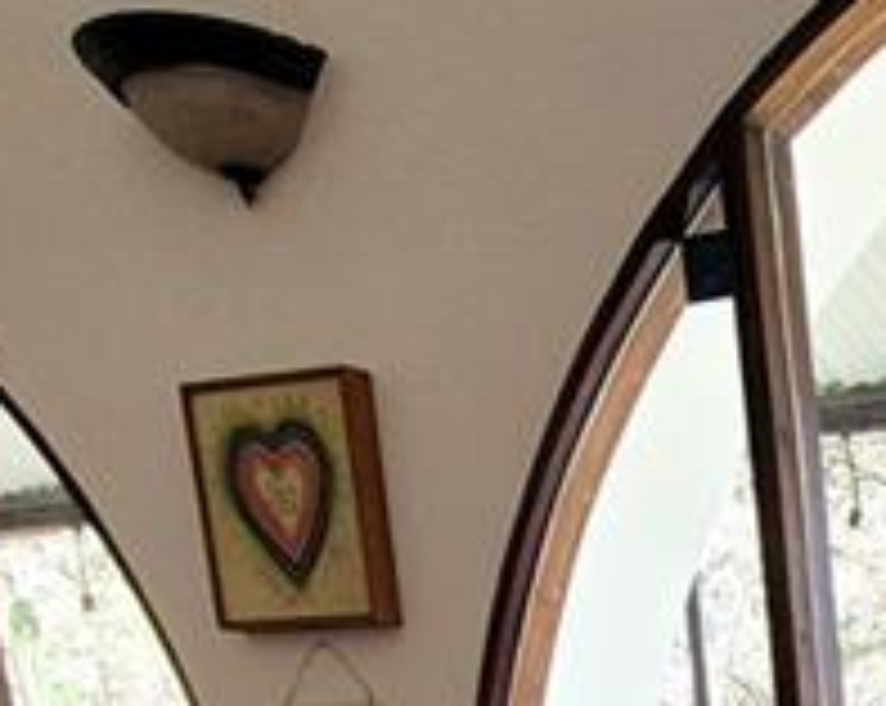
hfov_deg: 21.9
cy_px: 1403
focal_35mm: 66
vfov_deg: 17.1
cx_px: 1448
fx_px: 1728
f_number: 2.2
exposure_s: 1/120
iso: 50
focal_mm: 2.2
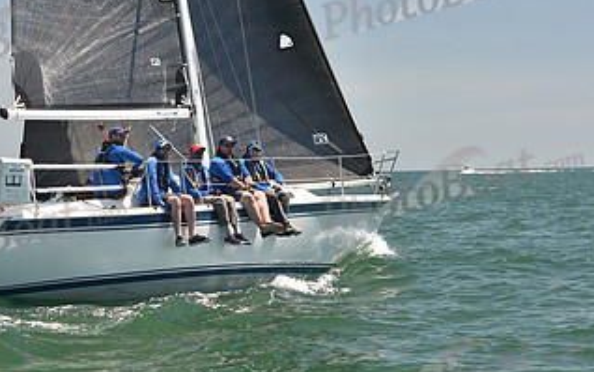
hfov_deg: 16.0
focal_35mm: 130
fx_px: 2105
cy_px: 115
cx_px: 226
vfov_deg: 10.1
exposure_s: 1/800
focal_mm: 70
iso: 250
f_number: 4
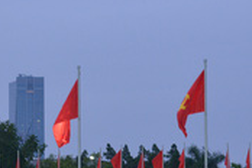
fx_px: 1736
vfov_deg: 5.5
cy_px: 222
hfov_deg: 8.3
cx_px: 6
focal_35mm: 248
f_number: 3.5
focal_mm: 80
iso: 2000
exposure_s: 1/100
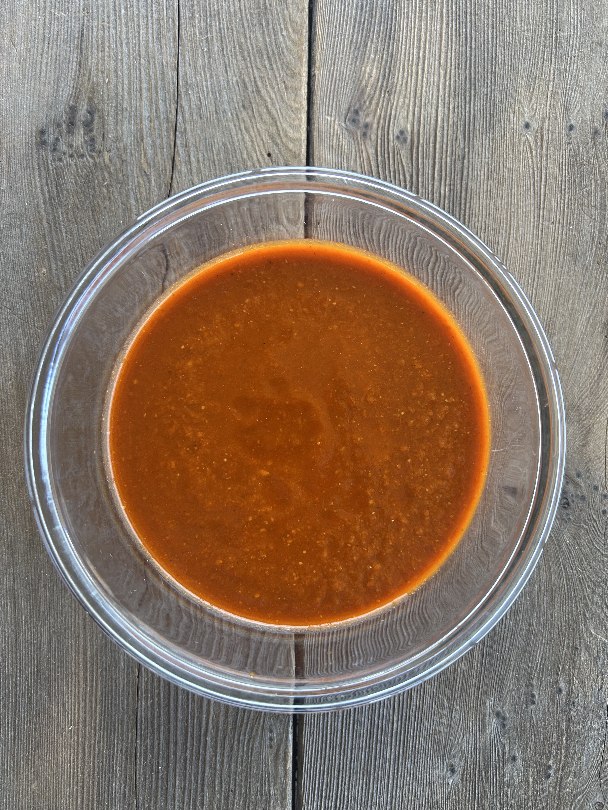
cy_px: 405
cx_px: 304
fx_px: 609
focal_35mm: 26
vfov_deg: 67.3
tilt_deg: -87.1
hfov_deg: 53.1
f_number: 1.5
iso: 125
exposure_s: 1/121
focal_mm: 5.7
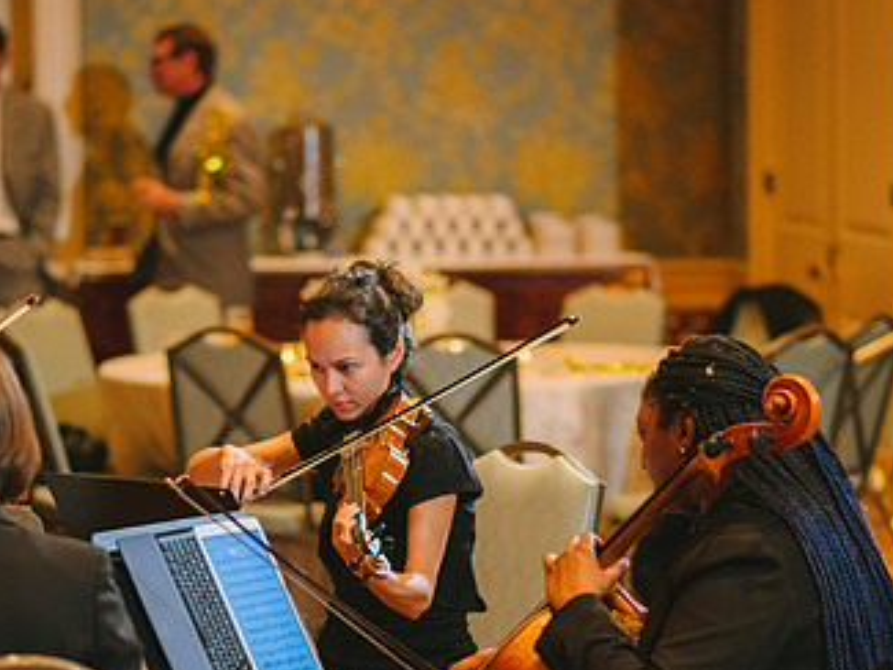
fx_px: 3974
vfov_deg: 9.6
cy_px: 510
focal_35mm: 154
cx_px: 390
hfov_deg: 12.8
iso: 800
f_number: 2.2
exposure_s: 1/160
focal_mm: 85
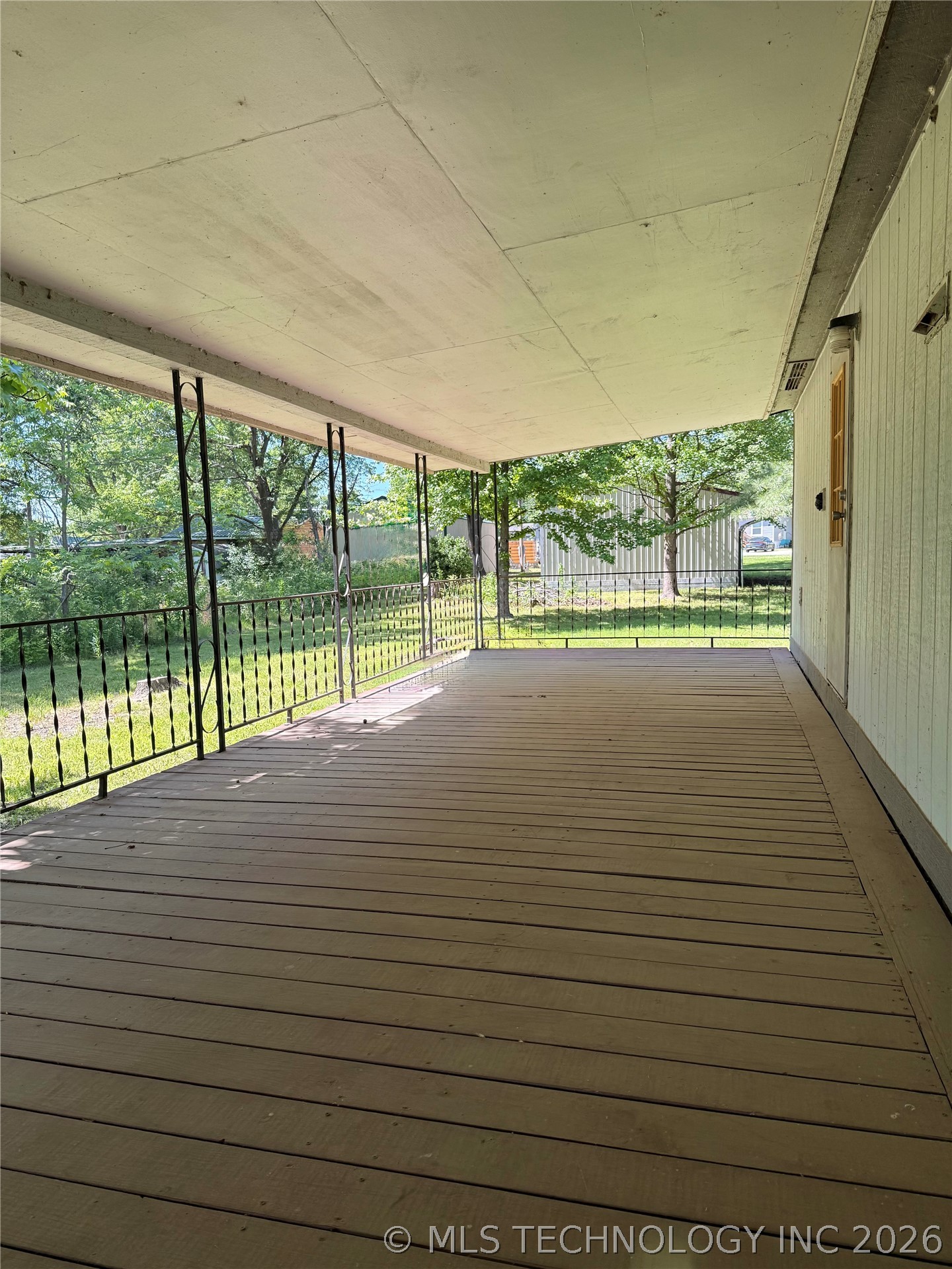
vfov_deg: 71.6
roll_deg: +1.5
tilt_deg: -5.3
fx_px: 880
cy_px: 634
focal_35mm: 24
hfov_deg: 56.8
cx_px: 476
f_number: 1.78
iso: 80
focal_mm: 6.76
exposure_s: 1/470
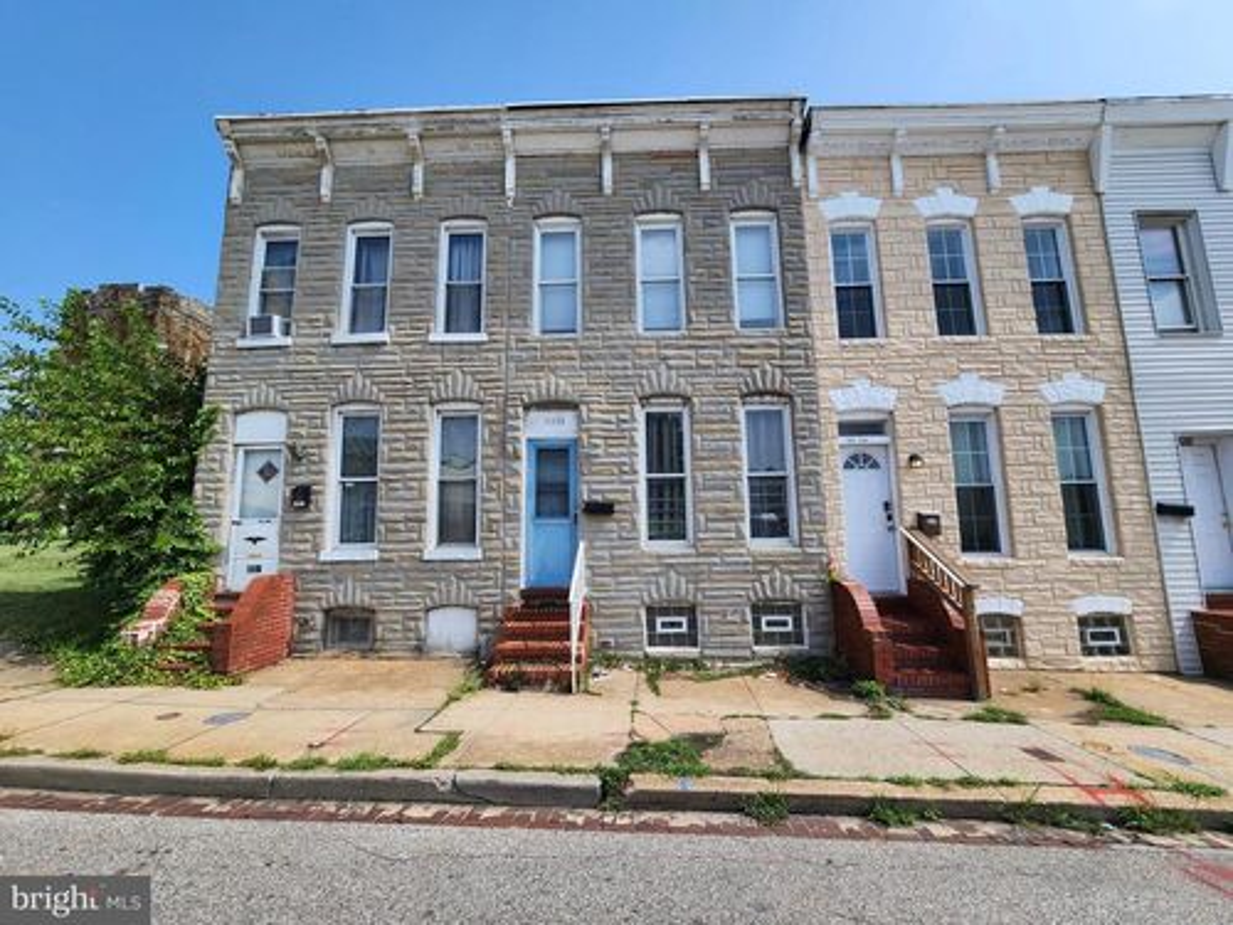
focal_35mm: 13
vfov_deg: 89.9
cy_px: 462
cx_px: 616
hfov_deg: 106.2
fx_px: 463
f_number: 2.2
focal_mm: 2.2
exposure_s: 1/1973
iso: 50
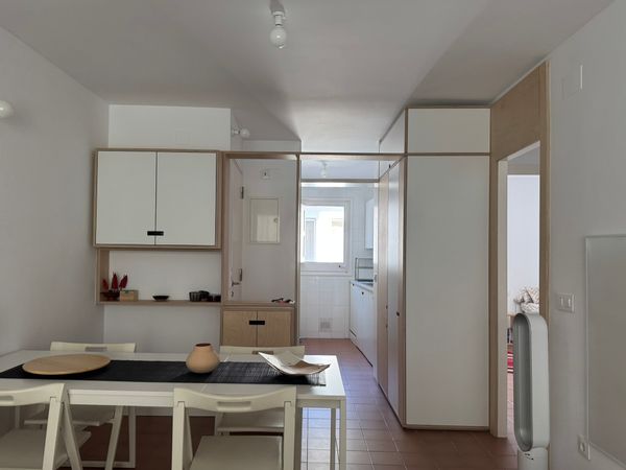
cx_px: 313
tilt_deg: +1.9
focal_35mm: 24
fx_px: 434
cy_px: 235
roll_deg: +0.0
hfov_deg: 71.6
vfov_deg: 56.8
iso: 200
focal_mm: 6.76
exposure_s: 1/94
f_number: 1.78
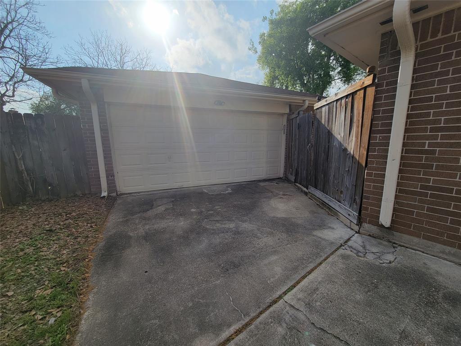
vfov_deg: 89.9
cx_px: 230
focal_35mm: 13
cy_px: 173
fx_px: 173
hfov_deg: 106.2
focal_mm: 2.2
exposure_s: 1/1641
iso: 50
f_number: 2.2
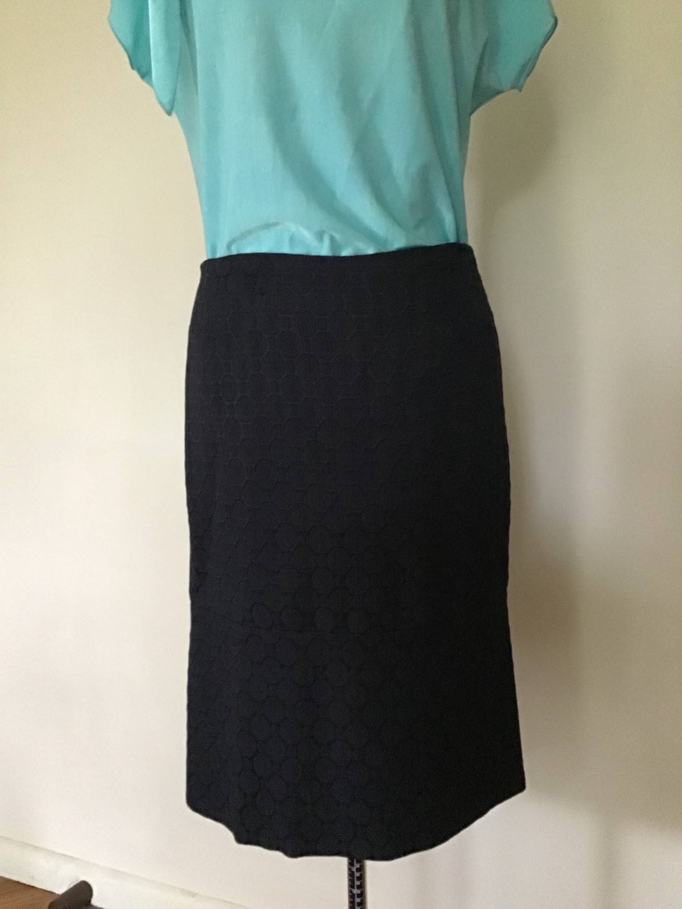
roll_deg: +2.8
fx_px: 814
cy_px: 454
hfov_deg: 45.4
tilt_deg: -5.6
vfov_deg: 58.4
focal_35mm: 31
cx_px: 341
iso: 320
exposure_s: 1/17
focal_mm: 3.3
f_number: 2.4
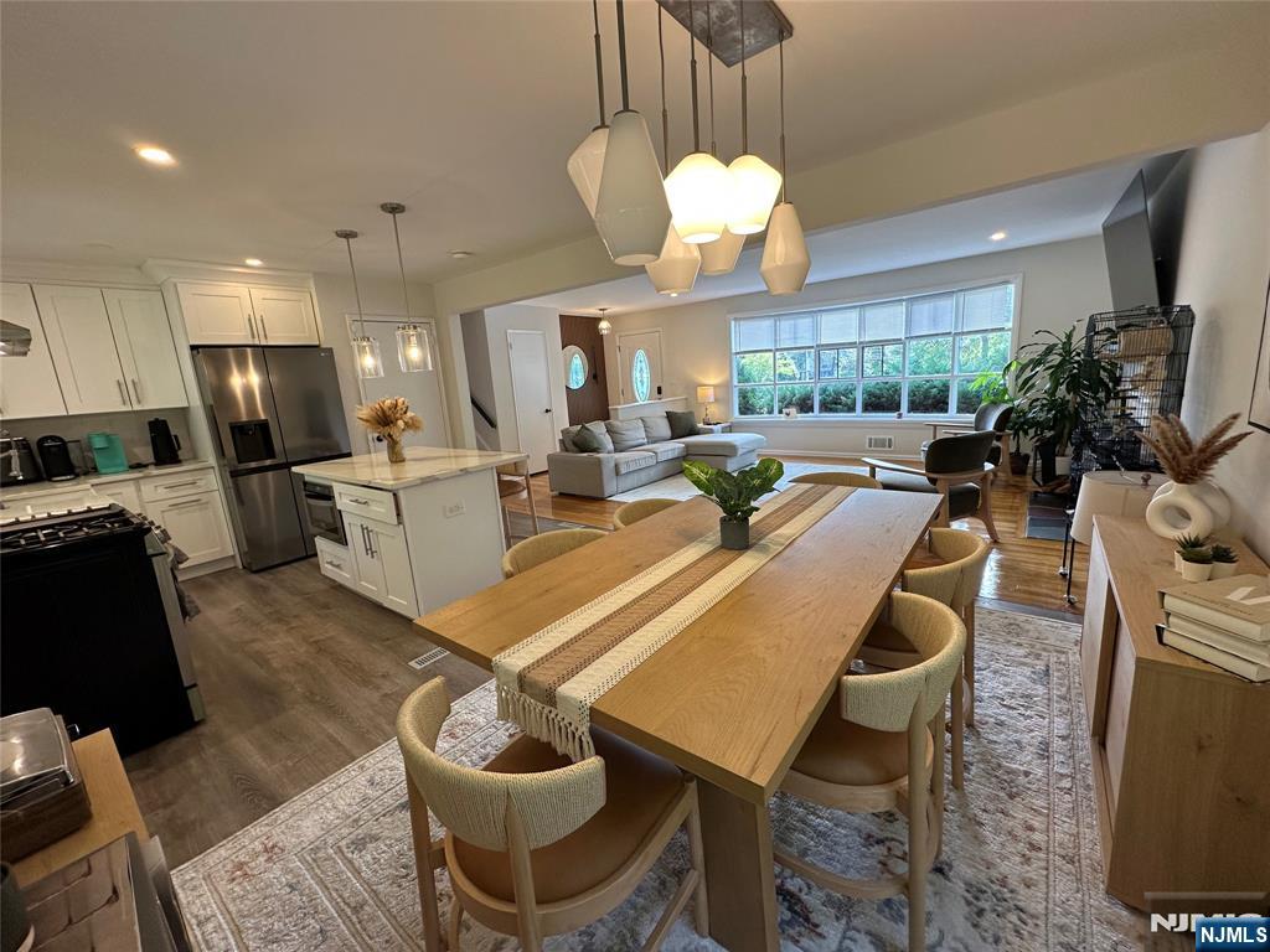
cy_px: 476
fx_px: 514
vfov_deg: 85.7
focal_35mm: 14
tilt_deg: -11.1
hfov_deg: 102.1
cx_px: 635
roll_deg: +3.7
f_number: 2.2
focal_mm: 2.22
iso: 125
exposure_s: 1/120
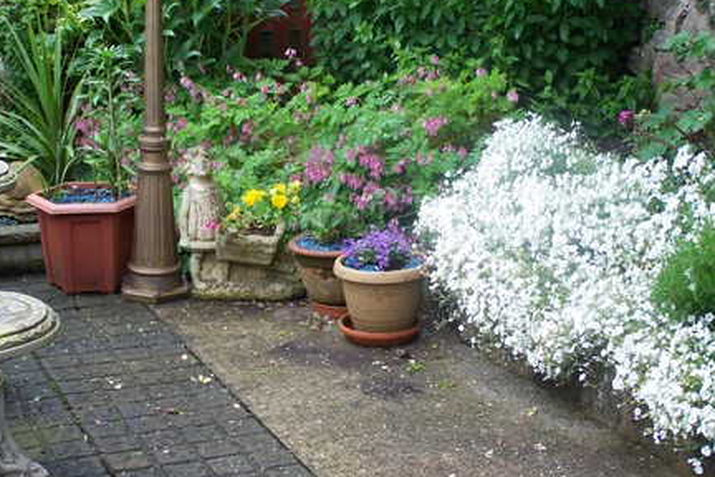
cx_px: 353
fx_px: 1410
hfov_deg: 28.5
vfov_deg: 19.2
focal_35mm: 71
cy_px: 237
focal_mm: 11.1
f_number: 3.2
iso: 160
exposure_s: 1/30
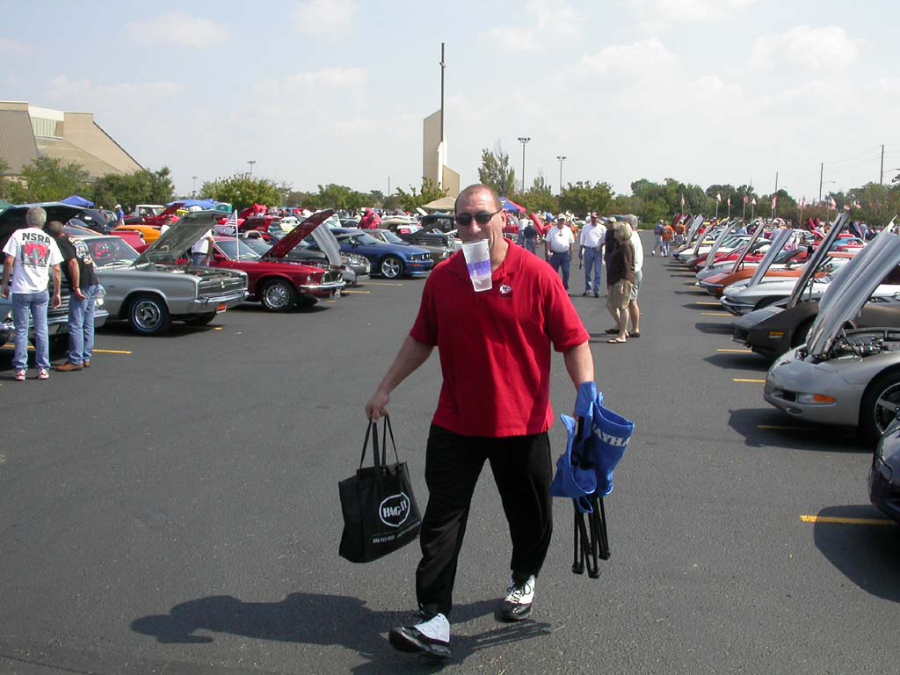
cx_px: 450
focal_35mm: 38
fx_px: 988
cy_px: 338
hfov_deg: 49.0
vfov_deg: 37.7
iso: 100
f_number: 6.7
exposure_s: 1/320
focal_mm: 7.85
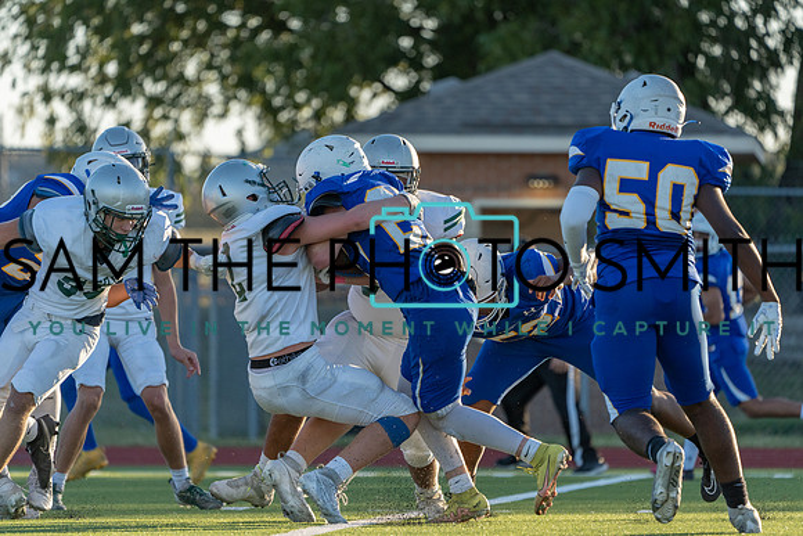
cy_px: 268
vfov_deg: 3.9
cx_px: 402
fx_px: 7920
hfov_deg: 5.8
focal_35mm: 355
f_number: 5.6
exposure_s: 1/1250
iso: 500
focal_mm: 355
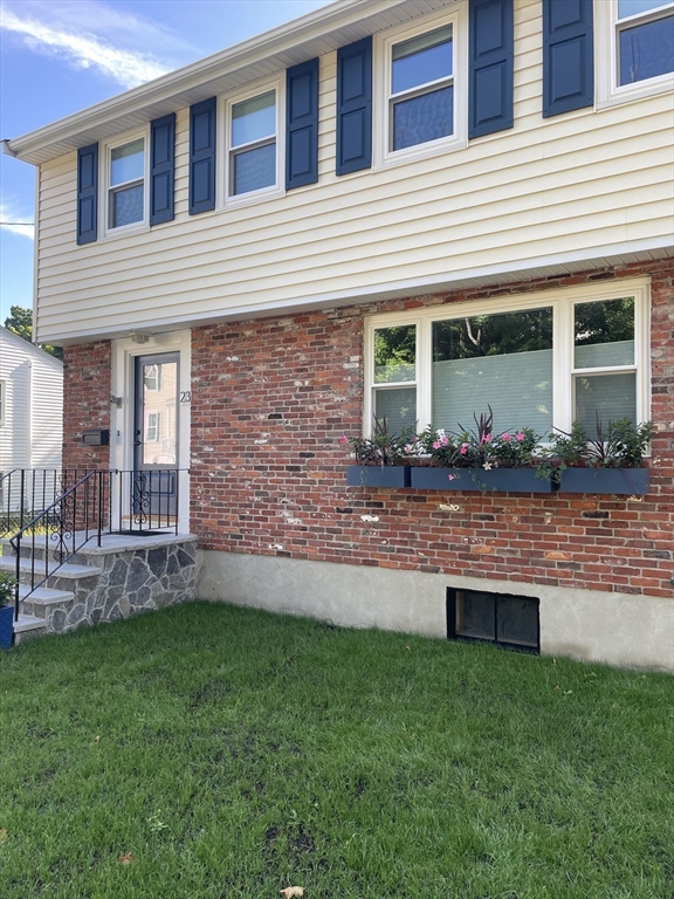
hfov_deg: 53.1
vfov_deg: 67.3
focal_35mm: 26
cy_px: 450
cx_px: 337
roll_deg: -0.9
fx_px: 675
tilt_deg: +0.7
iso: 32
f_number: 1.6
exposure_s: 1/349
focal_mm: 4.2
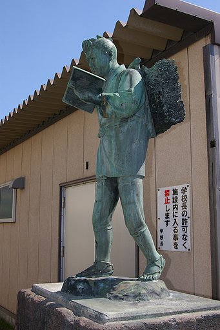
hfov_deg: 31.9
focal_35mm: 42
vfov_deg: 46.4
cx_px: 110
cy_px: 165
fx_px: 385
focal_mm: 28
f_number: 9
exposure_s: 1/180
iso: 200
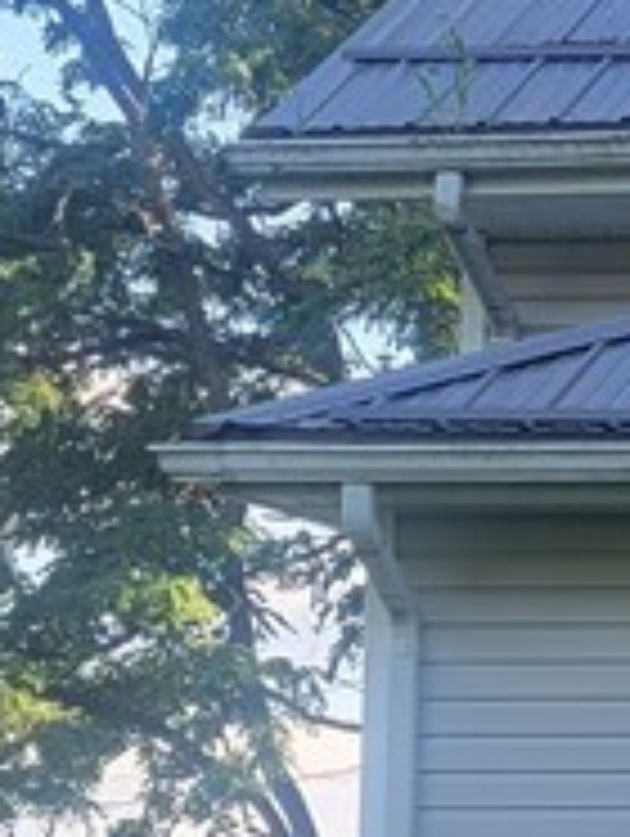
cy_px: 900
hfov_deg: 9.2
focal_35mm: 143
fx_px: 3462
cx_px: 1552
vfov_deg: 13.5
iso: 40
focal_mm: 5.4
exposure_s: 1/270
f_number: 1.8
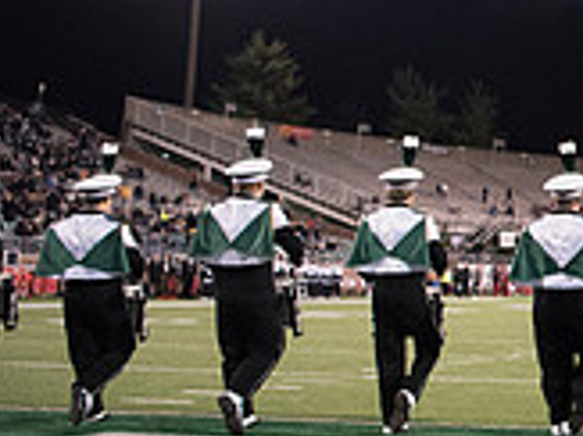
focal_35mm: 82
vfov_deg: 17.9
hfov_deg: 19.3
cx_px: 987
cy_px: 163
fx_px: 1380
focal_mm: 24
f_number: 3.2
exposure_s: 1/800
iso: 4000
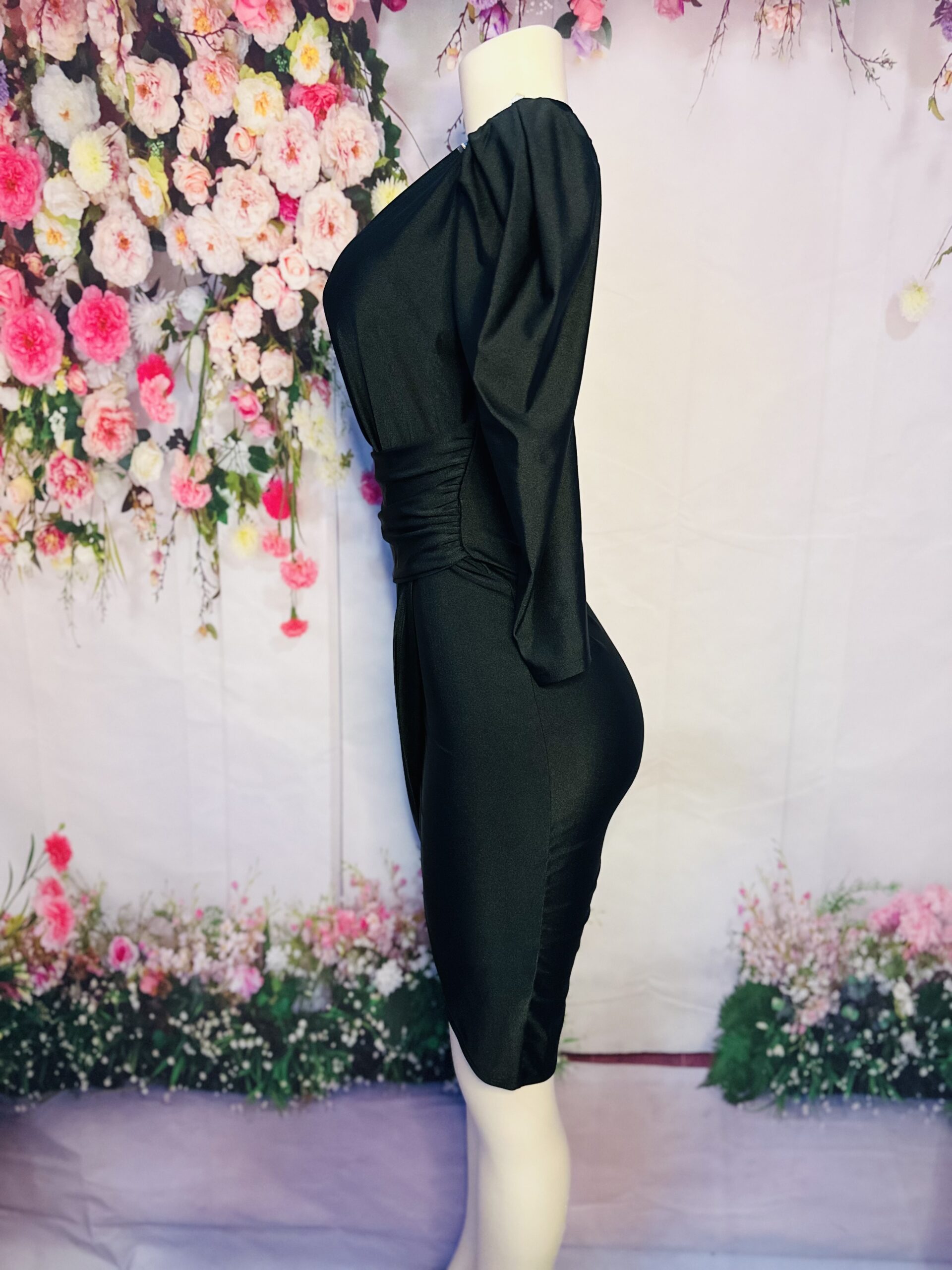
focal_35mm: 24
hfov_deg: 56.8
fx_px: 880
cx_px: 476
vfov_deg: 71.6
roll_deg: -2.1
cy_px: 635
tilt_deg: -11.4
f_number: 1.78
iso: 800
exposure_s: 1/60
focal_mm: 6.86
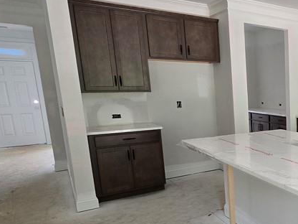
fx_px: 275
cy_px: 141
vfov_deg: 43.8
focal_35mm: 32
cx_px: 325
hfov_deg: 44.1
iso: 100
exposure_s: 1/60
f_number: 2.2
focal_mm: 2.2
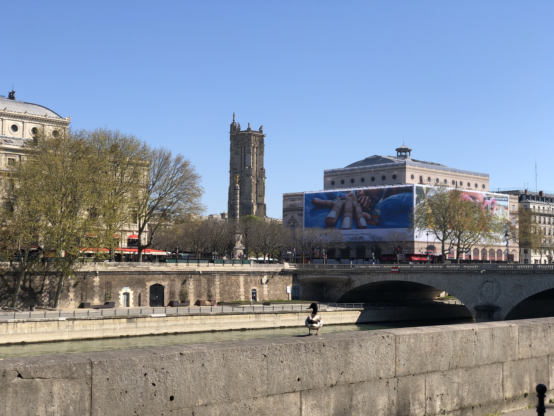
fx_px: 832
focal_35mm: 52
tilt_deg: +3.6
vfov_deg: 28.0
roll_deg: -0.1
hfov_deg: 36.8
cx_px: 277
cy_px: 208
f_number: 2.4
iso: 16
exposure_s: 1/1080
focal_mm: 6
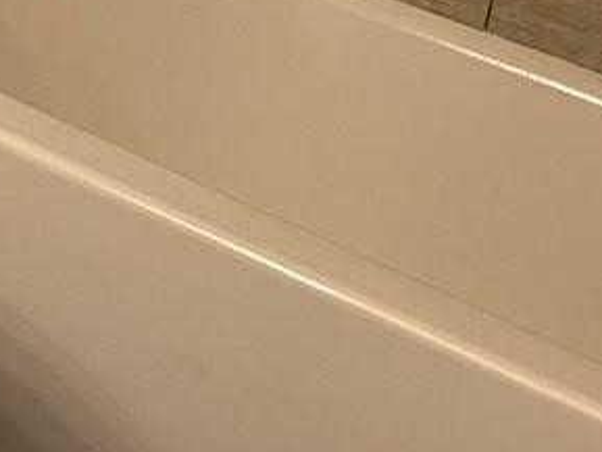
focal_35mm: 144
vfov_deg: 9.4
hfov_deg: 11.7
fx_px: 2505
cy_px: -546
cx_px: -733
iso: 200
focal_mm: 5.7
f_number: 1.5
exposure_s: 1/60
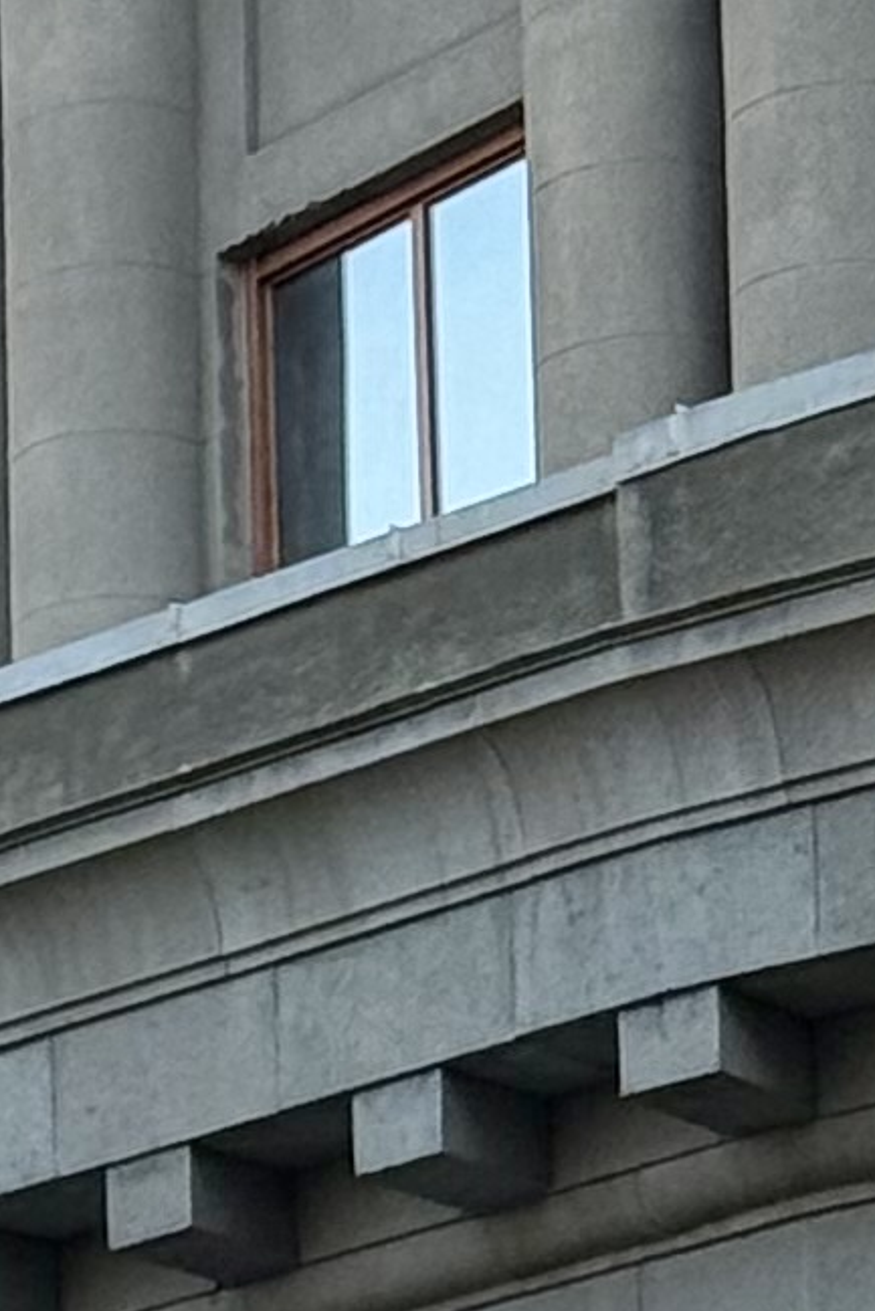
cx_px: -859
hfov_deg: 4.4
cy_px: 2547
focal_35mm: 310
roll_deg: +0.4
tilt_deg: +9.9
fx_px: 11295
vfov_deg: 6.5
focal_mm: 6.76
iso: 64
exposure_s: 1/1085
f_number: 1.78
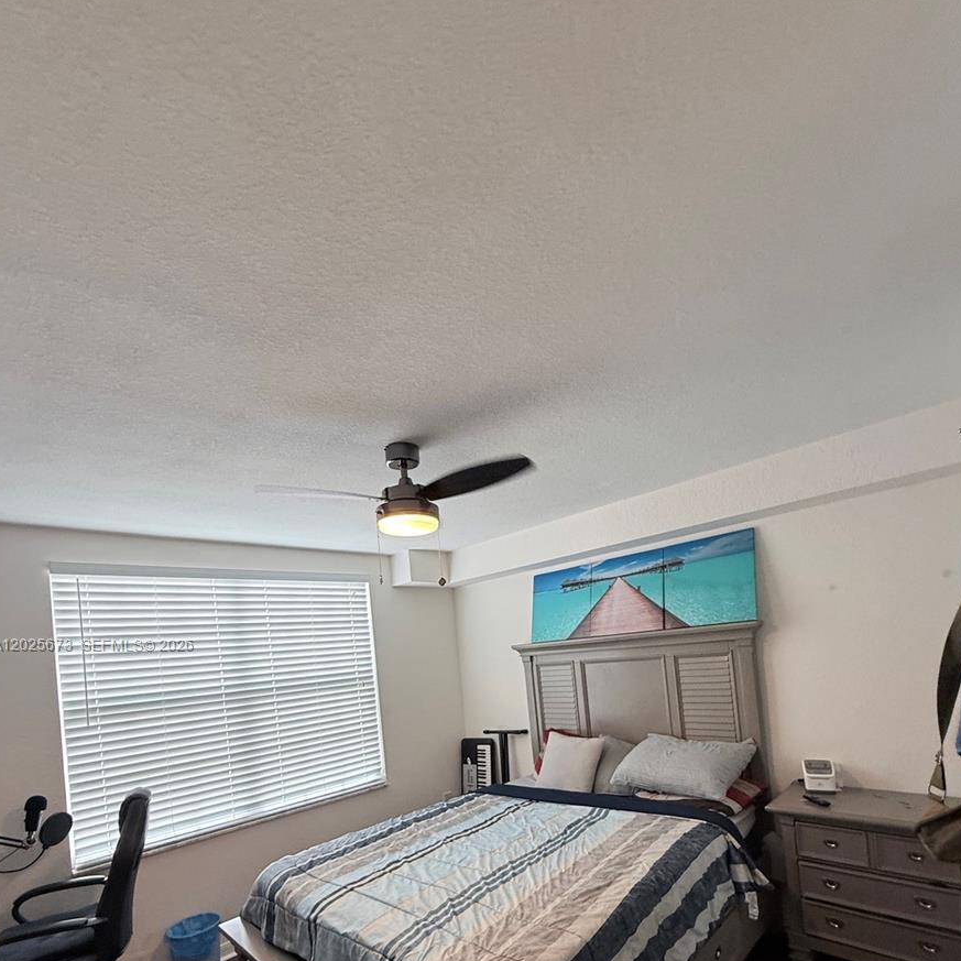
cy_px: 646
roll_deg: +4.8
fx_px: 534
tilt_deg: +1.7
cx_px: 484
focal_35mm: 17
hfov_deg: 84.0
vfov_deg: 81.0
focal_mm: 2.22
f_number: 2.2
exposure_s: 1/60
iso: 200
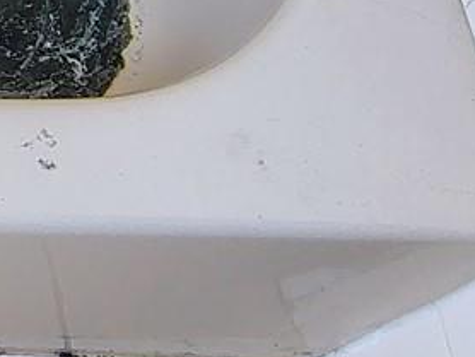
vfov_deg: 14.5
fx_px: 1264
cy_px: -241
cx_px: -417
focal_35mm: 92
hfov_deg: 17.0
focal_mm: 2.13
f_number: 2.2
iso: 375
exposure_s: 1/60
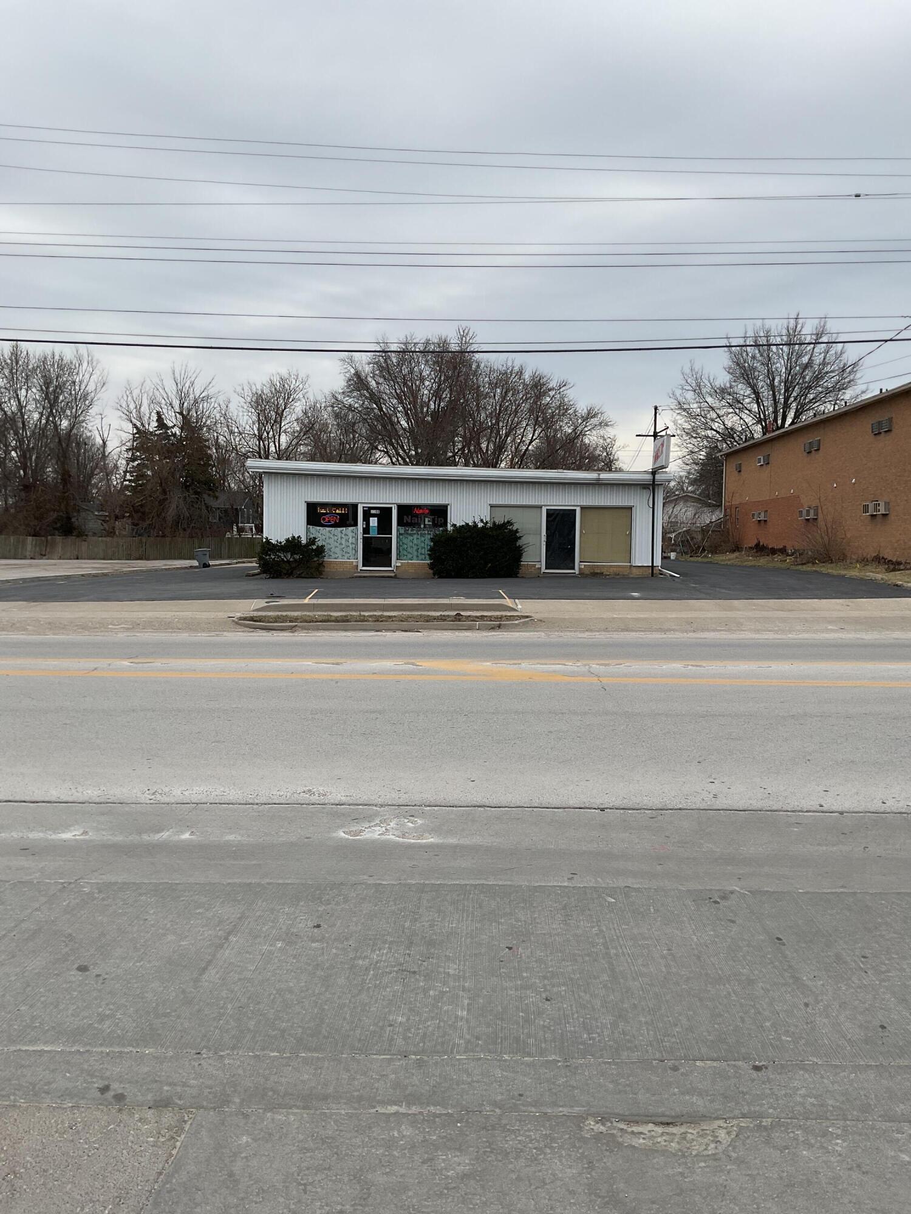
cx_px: 456
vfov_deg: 61.7
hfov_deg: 48.2
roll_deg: +0.6
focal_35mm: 29
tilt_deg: -3.7
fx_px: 1018
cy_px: 607
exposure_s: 1/1675
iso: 16
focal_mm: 3
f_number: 1.8
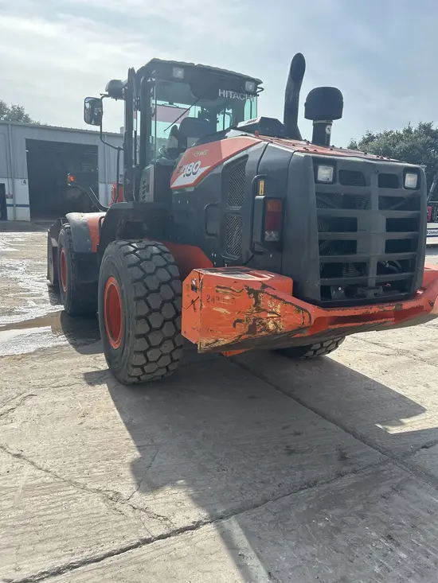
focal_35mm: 26
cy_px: 292
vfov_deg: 67.3
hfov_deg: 53.1
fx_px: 439
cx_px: 219
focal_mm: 5.7
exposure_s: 1/3831
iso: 50
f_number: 1.5
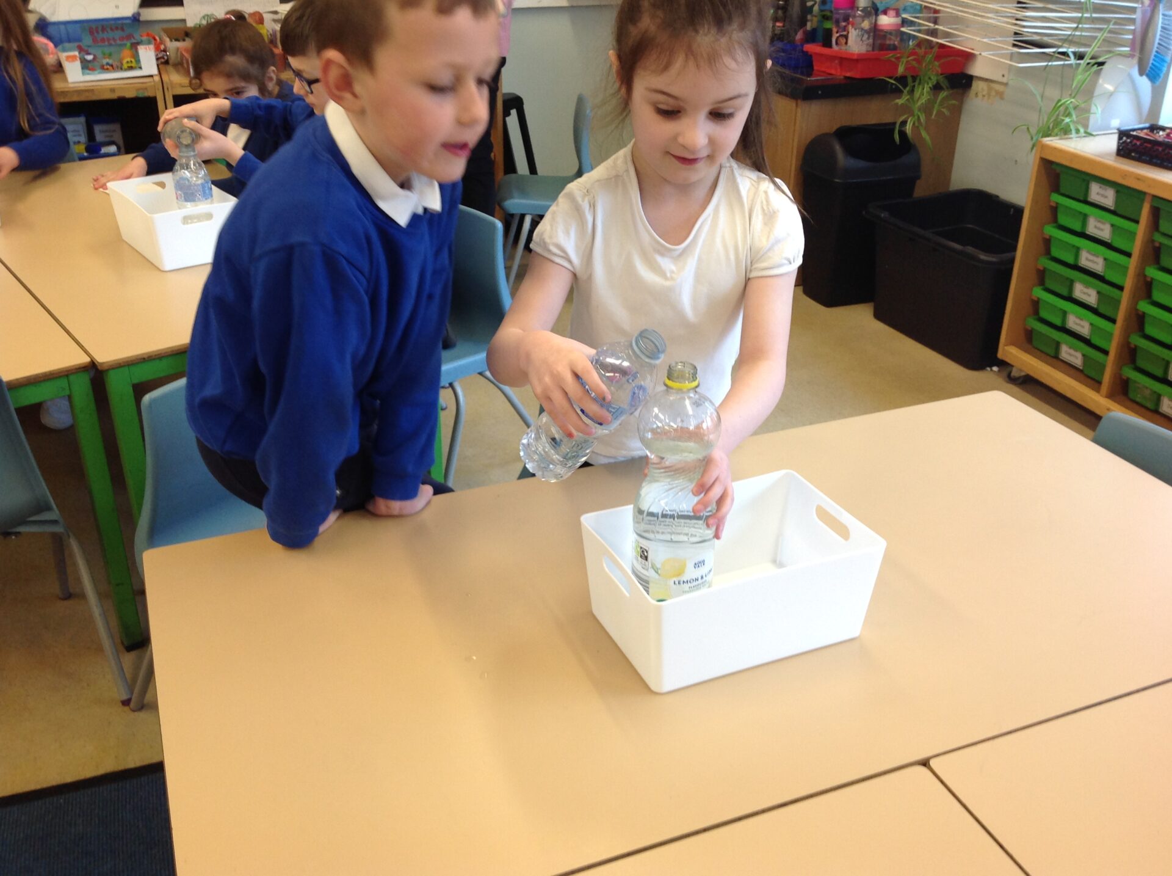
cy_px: 438
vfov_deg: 40.6
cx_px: 586
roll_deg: -0.2
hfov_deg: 52.7
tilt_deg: -28.1
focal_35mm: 35
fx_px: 1183
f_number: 2.4
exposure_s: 1/20
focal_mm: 4.28
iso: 64
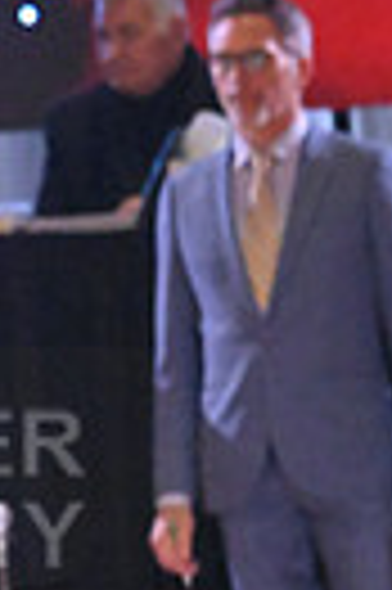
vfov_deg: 4.4
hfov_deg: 2.9
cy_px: 500
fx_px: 7615
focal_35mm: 465
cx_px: -466
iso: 6400
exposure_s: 1/400
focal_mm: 105
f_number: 8
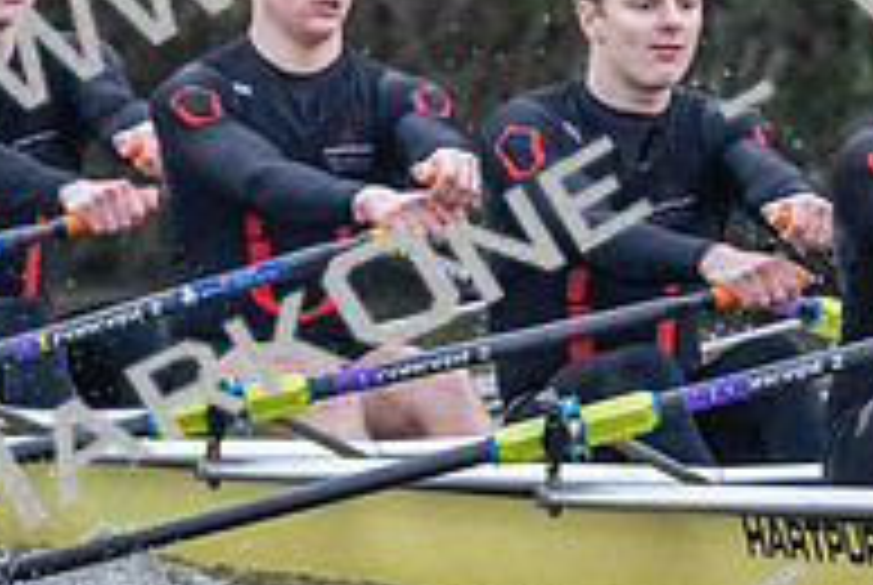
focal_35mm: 1195
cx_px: 518
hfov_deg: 1.7
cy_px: 124
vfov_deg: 1.2
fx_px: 29023
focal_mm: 400
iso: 18000
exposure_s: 1/1600
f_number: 4.5
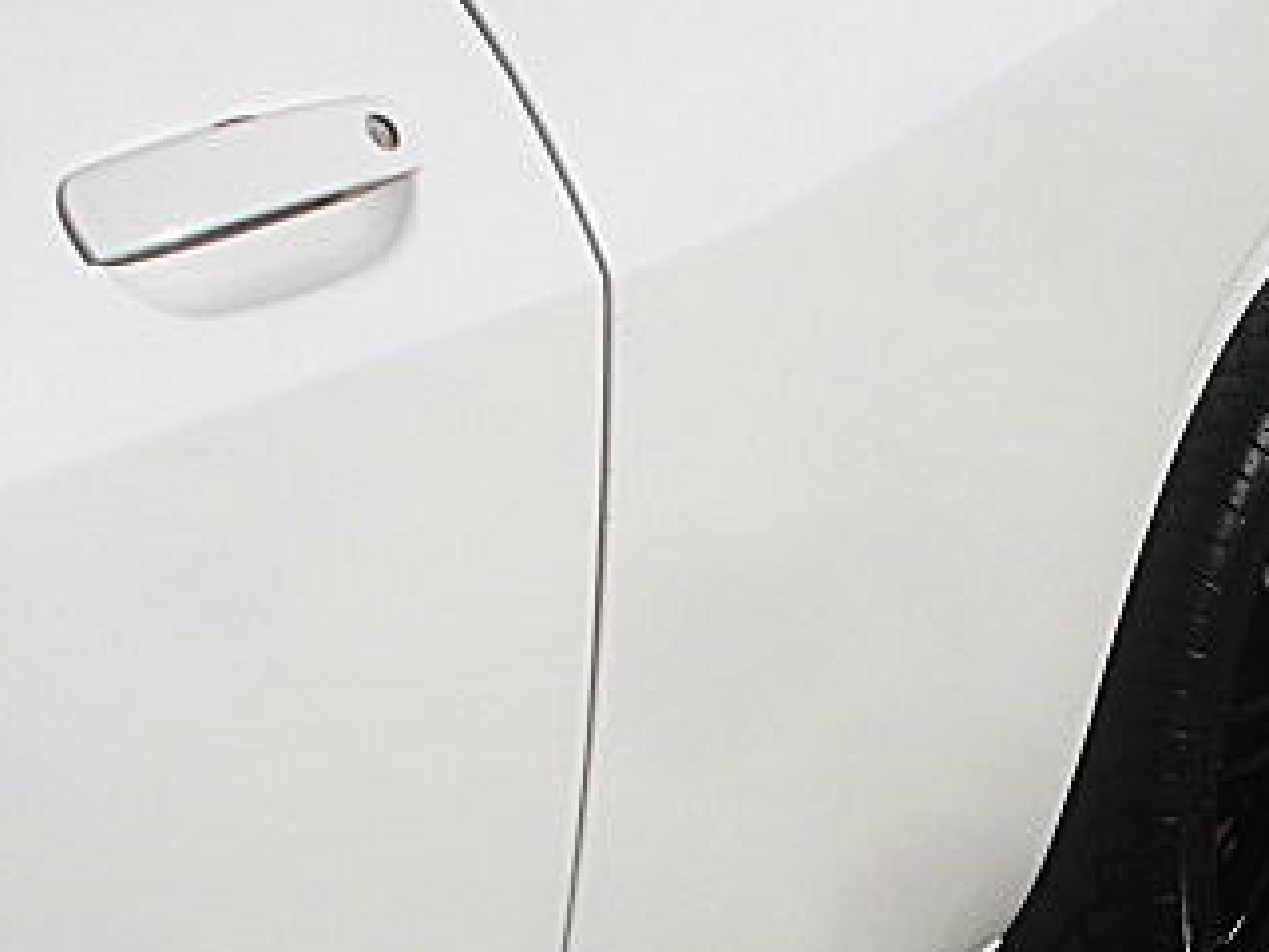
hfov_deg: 26.6
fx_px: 2639
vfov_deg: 20.4
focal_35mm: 72
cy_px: 468
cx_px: 995
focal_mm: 6.3
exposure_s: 1/320
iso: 50
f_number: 7.9
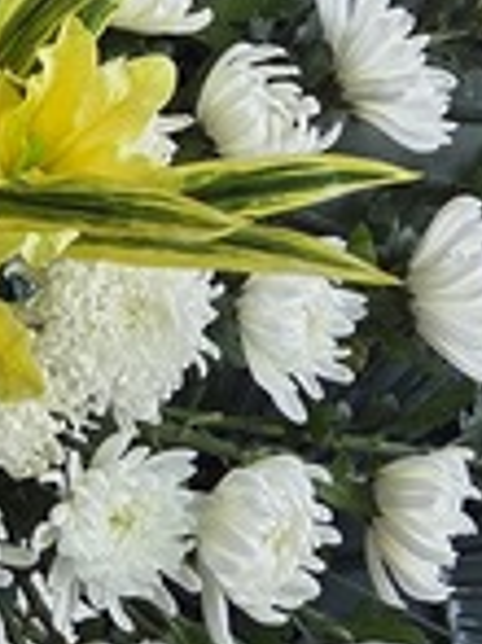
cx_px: -184
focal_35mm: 125
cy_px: -153
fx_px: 2324
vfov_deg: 15.2
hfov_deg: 11.5
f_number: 1.8
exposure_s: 1/180
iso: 64
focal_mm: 5.4
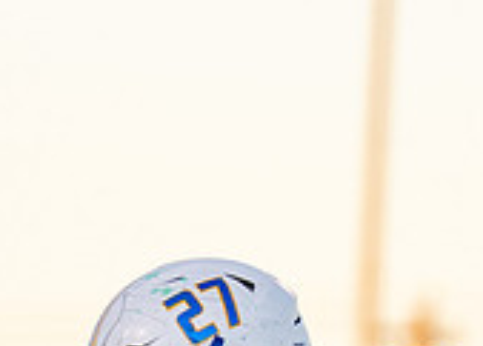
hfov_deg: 2.0
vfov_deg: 1.4
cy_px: 1125
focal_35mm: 1013
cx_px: 462
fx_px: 13907
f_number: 2.8
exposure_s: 1/1250
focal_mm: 138
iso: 500
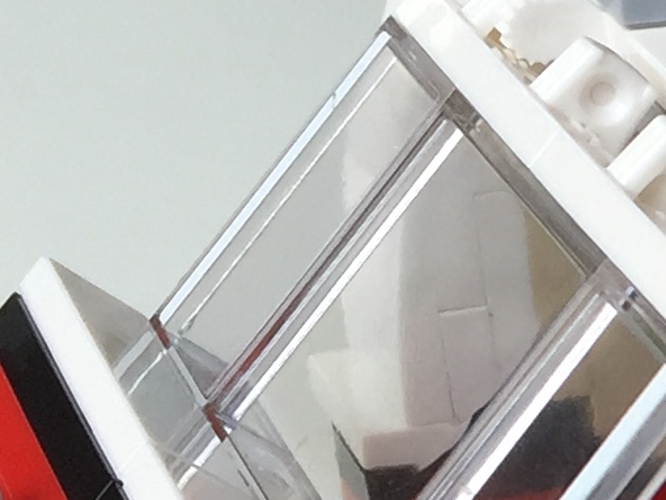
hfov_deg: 9.3
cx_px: 1708
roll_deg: -2.7
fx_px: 3579
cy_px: 669
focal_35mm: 186
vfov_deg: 7.9
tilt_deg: -28.0
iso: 32
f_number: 2.2
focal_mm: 4.15
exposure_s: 1/291
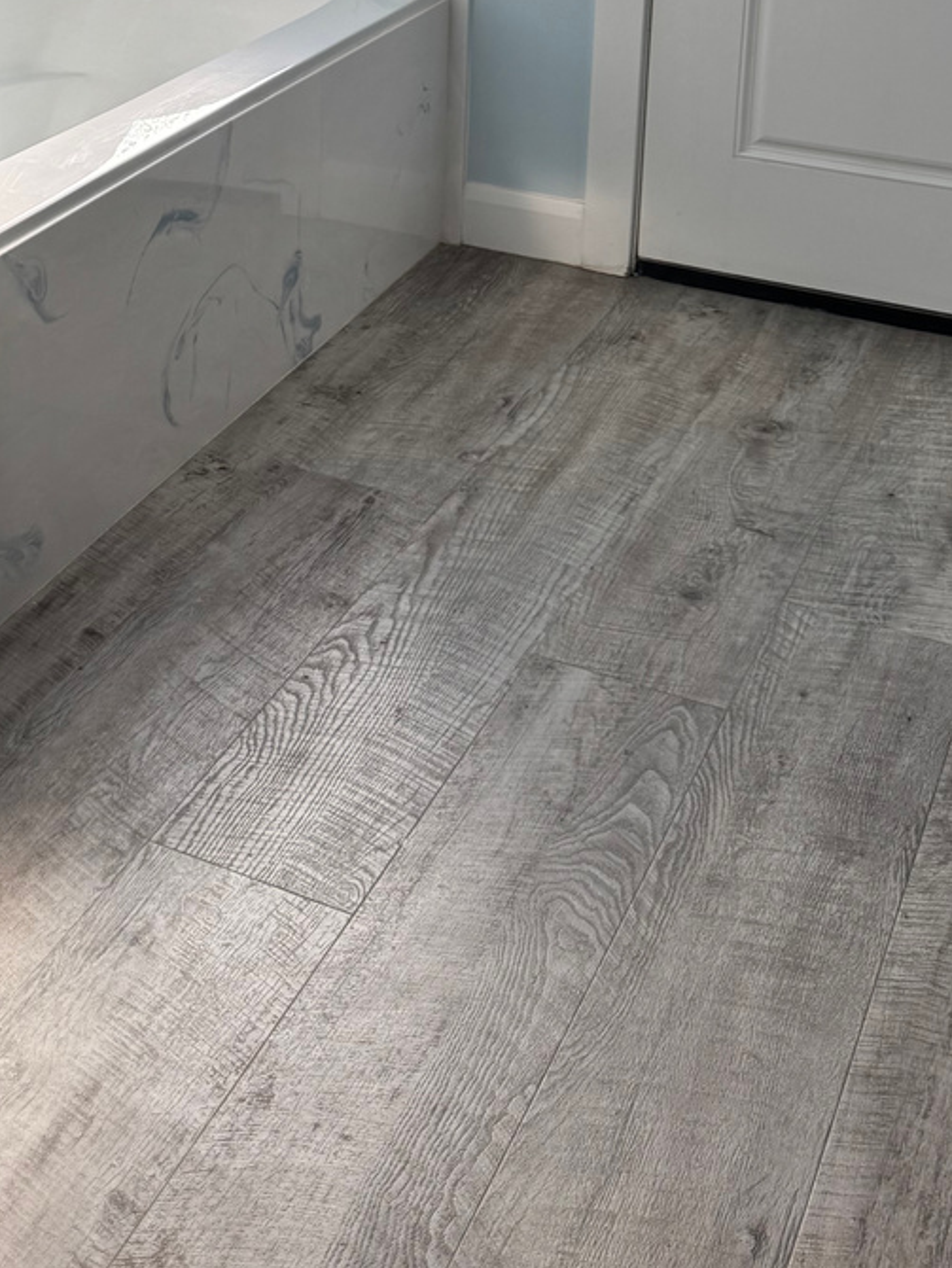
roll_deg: +0.5
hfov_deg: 25.6
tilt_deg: -12.5
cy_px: -42
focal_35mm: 55
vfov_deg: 31.8
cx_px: 68
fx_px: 2016
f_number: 1.78
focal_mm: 6.76
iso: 80
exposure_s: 1/864
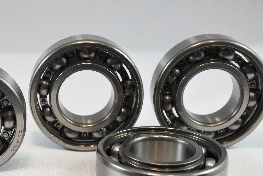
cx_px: 84
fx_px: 526
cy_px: 122
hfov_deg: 27.9
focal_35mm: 72
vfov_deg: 18.9
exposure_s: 1/125
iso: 400
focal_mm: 17.2
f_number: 4.5
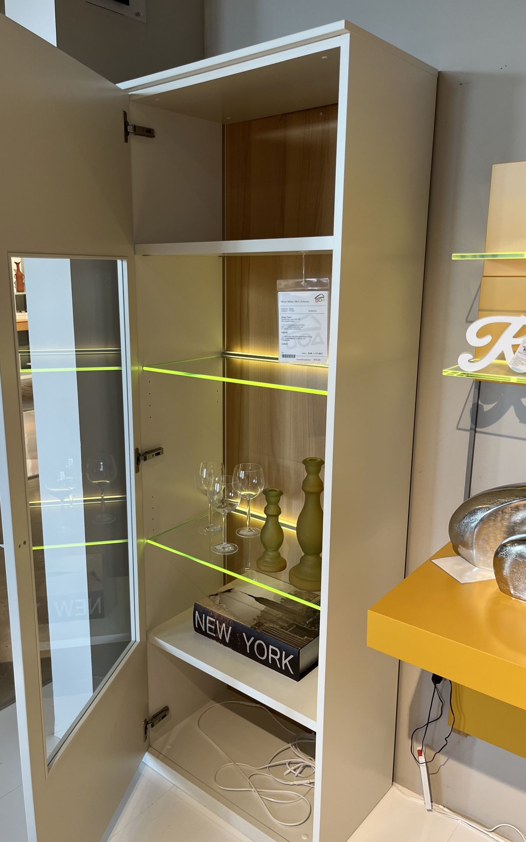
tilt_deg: -14.6
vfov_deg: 66.5
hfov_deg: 44.3
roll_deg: +0.9
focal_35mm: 28
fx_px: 642
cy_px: 419
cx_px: 216
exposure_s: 1/50
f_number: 1.6
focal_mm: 5.1
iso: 80
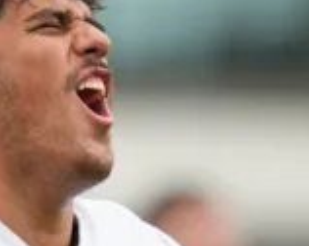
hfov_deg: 1.2
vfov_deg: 1.0
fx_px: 14660
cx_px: 0
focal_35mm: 1605
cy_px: 184
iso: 640
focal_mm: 400
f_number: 2.8
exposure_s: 1/2000
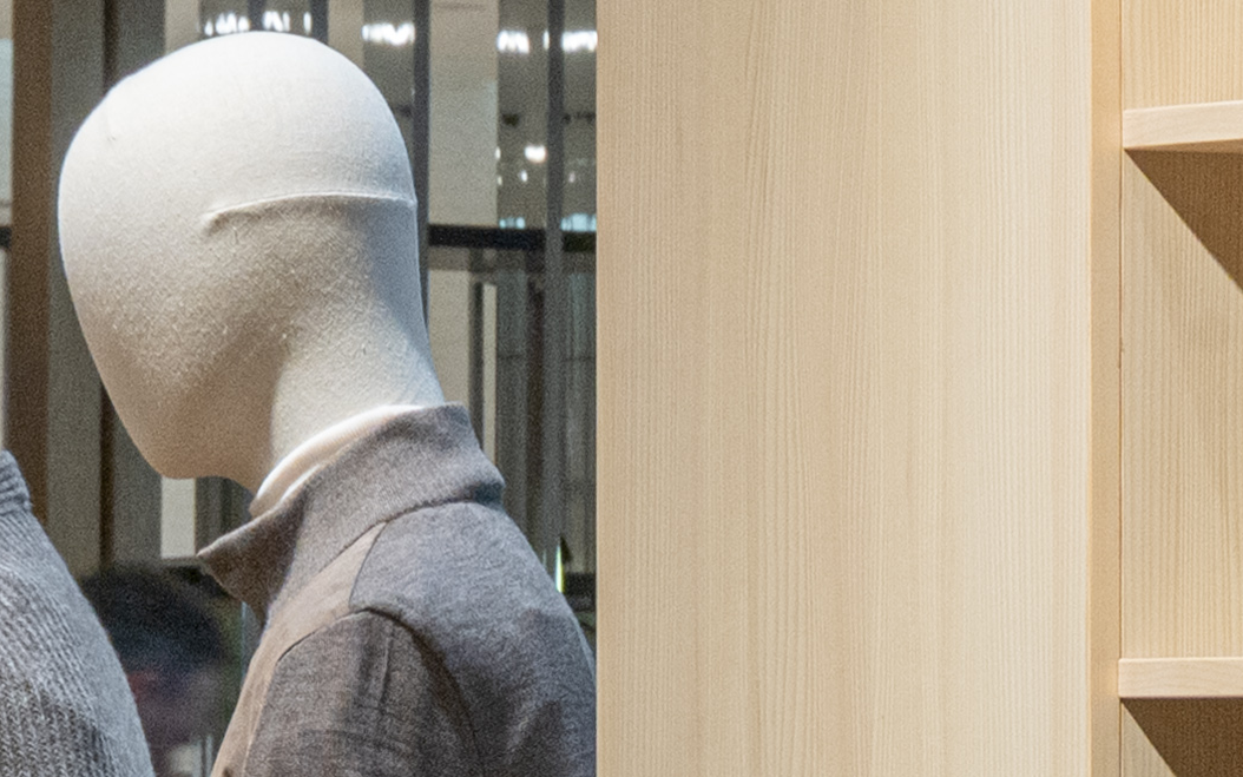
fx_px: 10299
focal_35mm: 304
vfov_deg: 4.3
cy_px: 1302
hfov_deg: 6.7
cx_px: 2559
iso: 640
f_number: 13
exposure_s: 1/40
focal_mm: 52
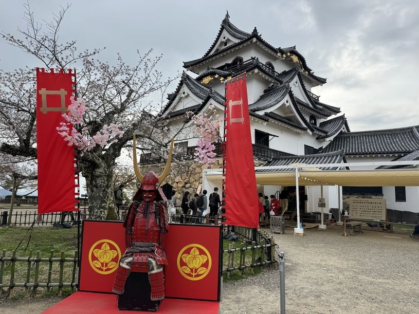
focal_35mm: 24
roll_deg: -2.4
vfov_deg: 56.8
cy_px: 157
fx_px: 290
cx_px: 210
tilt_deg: +8.7
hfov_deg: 71.6
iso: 80
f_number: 1.78
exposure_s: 1/1172
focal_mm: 6.76
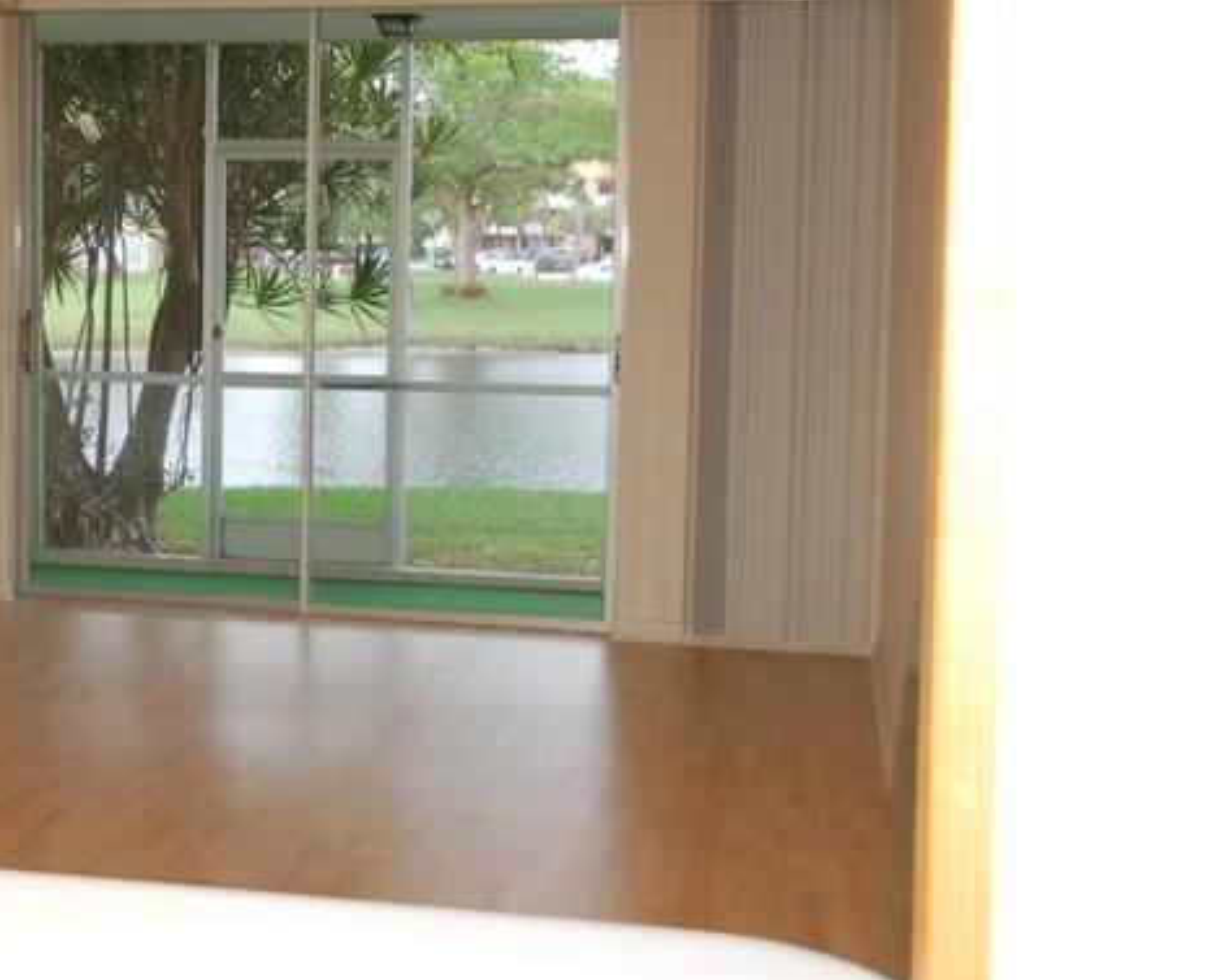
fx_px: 2250
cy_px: 355
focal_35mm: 62
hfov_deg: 29.9
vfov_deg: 24.5
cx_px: 268
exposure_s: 1/60
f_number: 4
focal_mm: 26
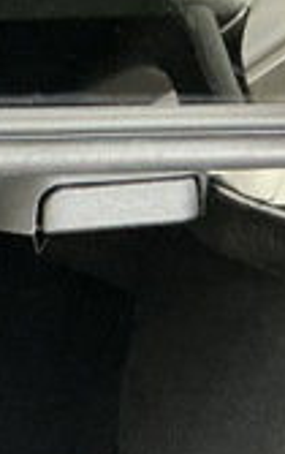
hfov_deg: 8.0
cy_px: 696
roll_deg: -0.1
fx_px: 1819
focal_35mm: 147
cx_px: -489
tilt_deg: -29.8
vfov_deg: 13.3
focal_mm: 3
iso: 250
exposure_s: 1/60
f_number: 1.8
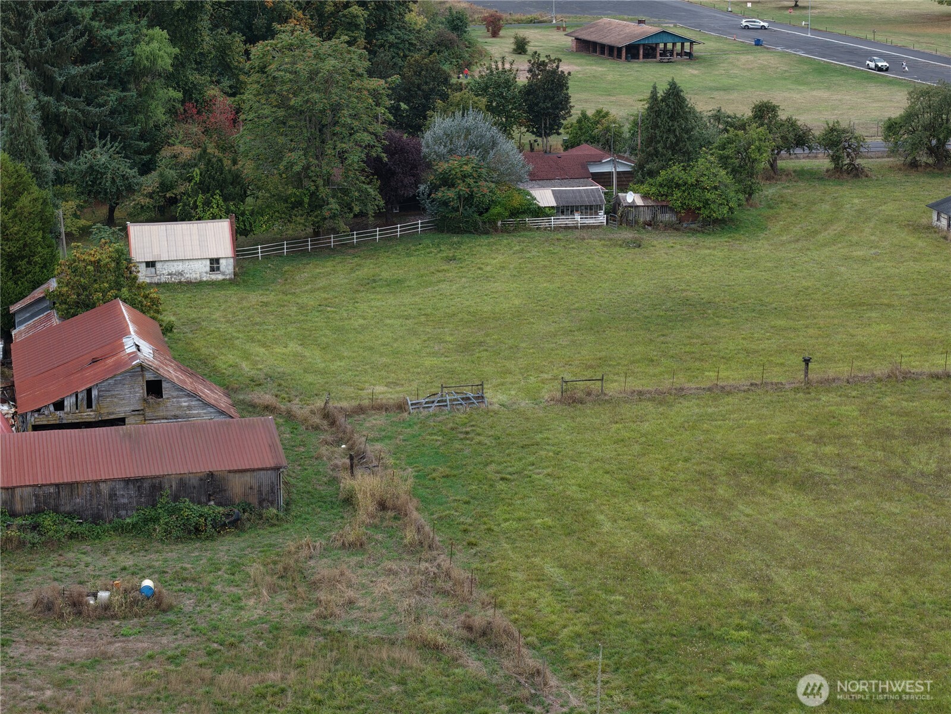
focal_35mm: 70
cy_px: 357
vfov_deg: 21.0
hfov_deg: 27.8
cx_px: 476
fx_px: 1923
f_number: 2.8
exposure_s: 1/240
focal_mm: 19.35
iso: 100
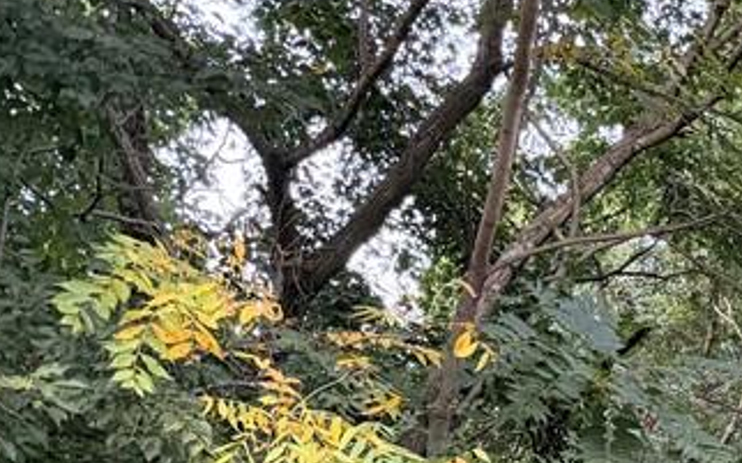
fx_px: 1637
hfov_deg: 21.5
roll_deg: -2.8
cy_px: 774
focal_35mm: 81
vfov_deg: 14.6
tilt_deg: +0.1
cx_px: 1111
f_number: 1.78
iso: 400
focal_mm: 6.76
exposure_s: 1/60
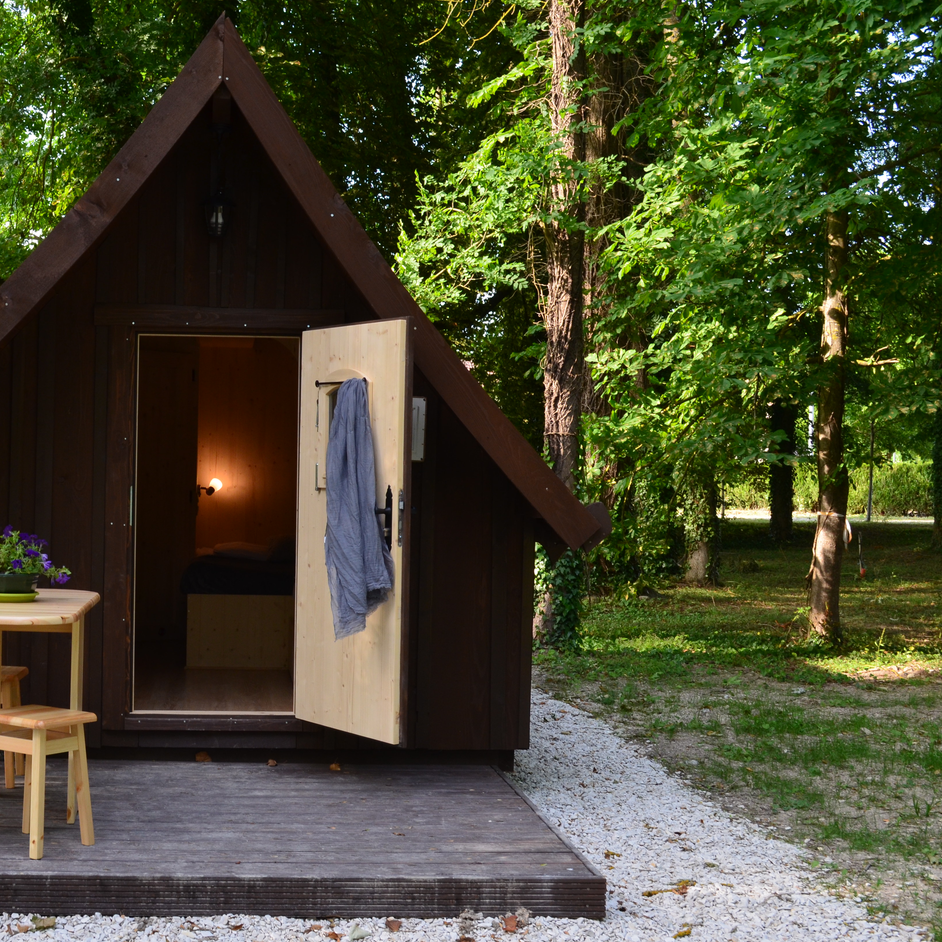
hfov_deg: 33.4
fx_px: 1539
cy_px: 471
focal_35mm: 50
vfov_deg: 34.0
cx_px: 248
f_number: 10
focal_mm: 26
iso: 400
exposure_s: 1/50
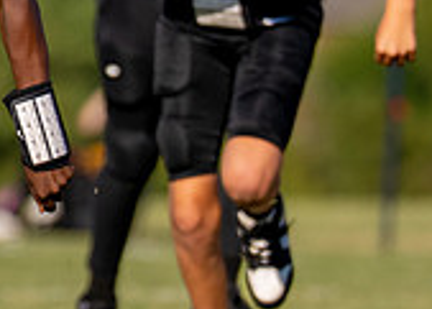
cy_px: 32
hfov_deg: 1.6
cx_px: -15
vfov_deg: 1.1
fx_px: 15791
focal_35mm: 1286
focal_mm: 200
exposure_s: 1/4000
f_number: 2.8
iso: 160
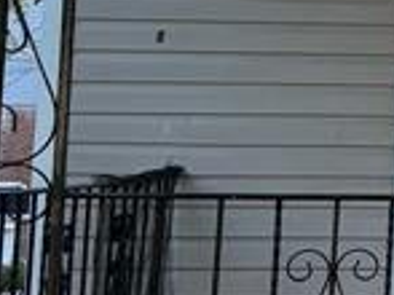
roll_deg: -0.5
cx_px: 1182
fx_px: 2058
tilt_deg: +7.7
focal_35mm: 181
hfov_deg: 8.9
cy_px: -83
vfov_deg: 8.1
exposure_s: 1/850
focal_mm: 5.96
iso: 64
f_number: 1.6
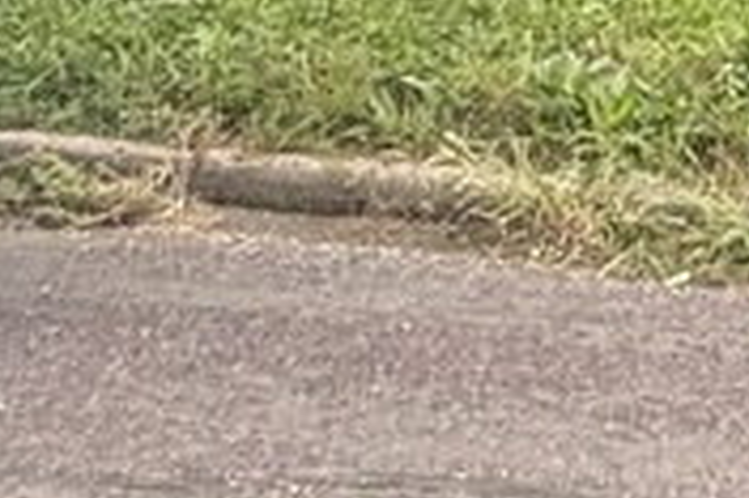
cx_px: 353
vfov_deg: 4.2
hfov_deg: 6.7
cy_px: -1524
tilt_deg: +3.1
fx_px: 6360
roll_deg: -1.2
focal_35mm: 306
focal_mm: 6.76
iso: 100
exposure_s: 1/1185
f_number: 1.78
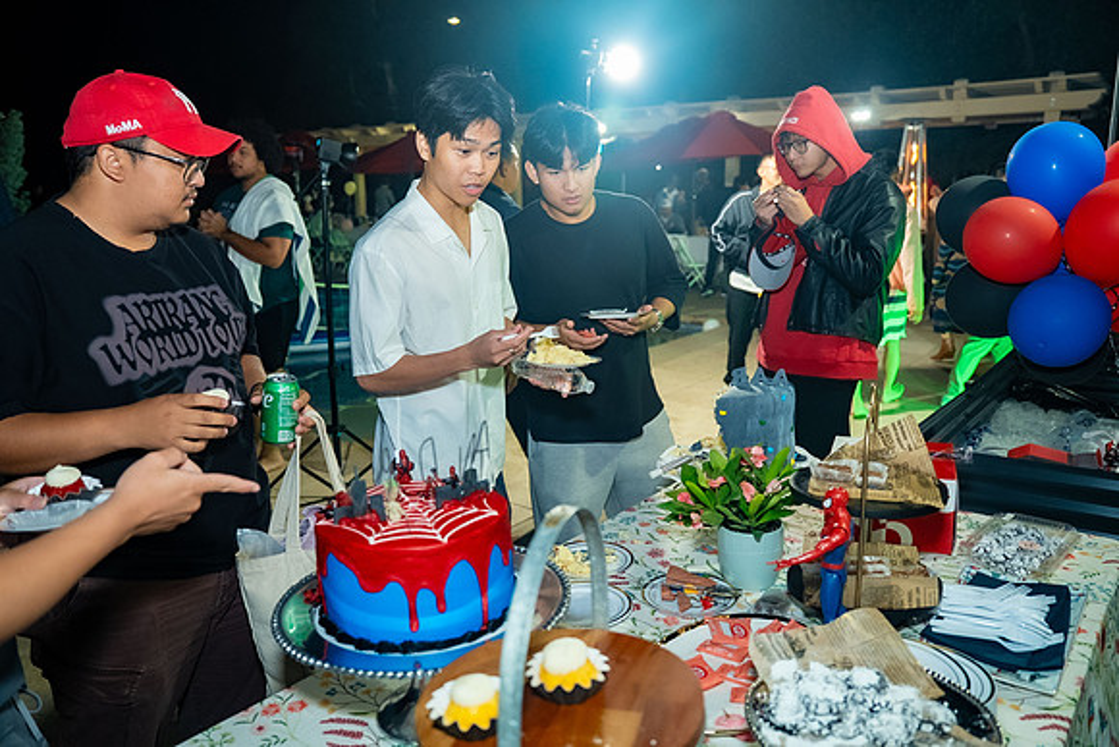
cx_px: 560
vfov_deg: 48.0
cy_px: 374
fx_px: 839
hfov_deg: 67.4
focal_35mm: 27
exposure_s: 1/160
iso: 1000
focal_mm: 27
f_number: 2.8
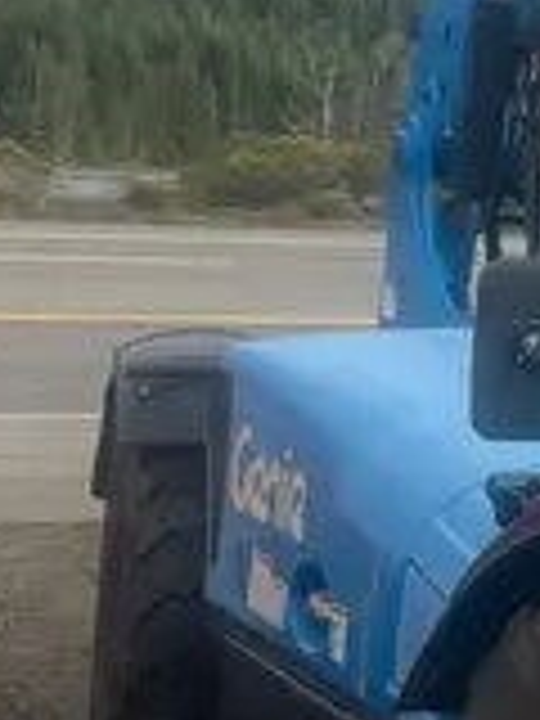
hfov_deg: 11.5
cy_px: -137
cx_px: 994
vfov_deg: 15.9
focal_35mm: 119
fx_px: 2475
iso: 50
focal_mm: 5.1
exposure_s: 1/2101
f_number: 1.6
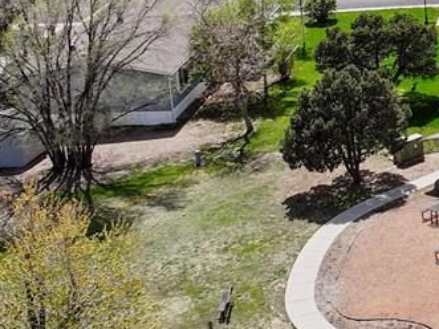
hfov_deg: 14.1
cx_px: 899
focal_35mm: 116
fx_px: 1471
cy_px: -19
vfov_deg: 12.6
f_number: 2.8
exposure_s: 1/60
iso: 110
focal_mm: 12.29
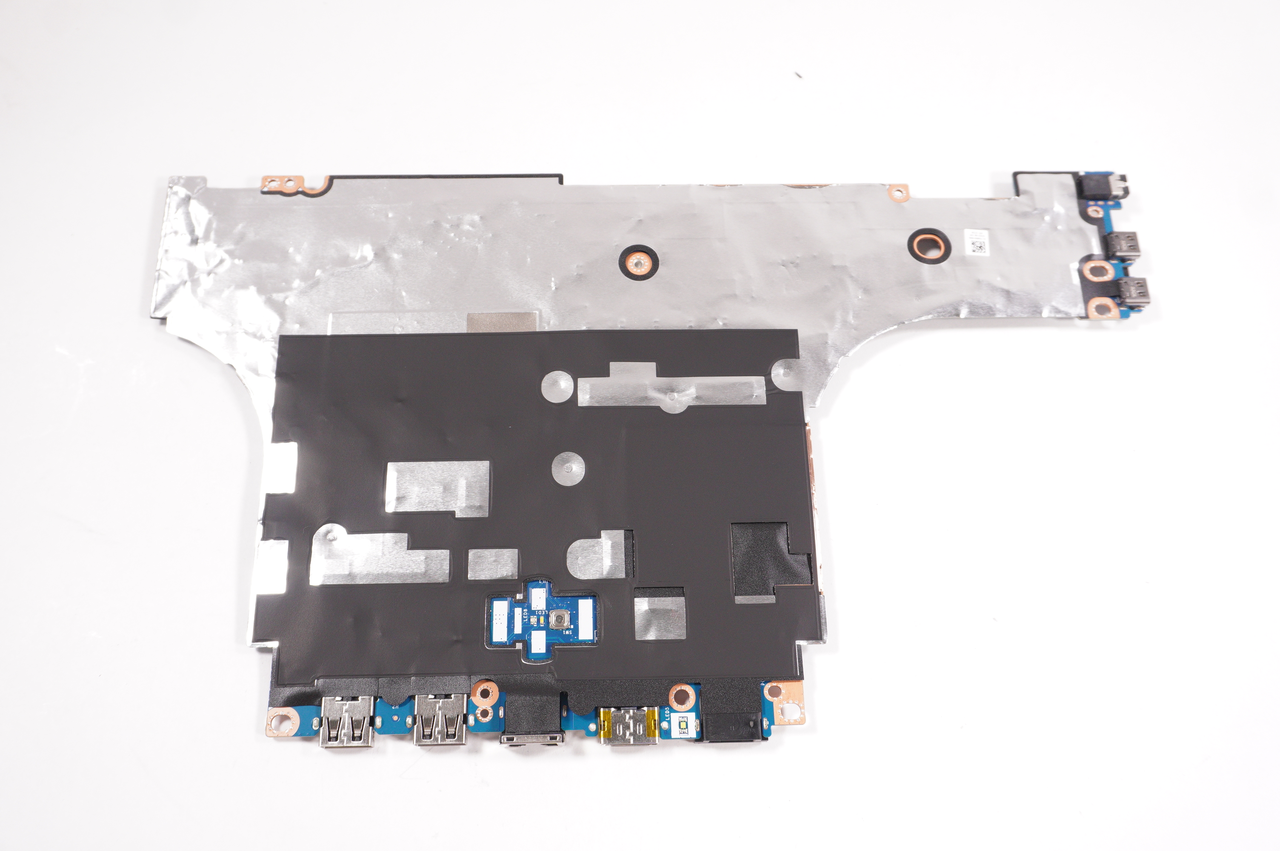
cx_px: 640
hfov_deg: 59.5
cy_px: 426
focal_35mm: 32
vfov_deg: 41.6
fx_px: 1119
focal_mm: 21
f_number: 5.6
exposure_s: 1/160
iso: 800
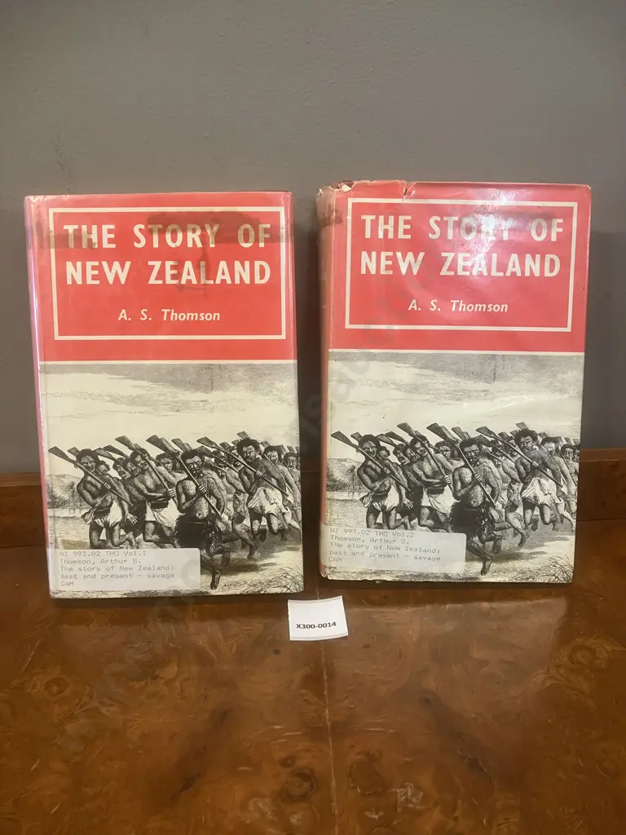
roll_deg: +2.4
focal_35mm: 28
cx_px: 313
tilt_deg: -21.7
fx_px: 675
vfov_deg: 63.4
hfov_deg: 49.7
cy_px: 418
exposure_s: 1/50
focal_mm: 3.99
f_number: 1.8
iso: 125
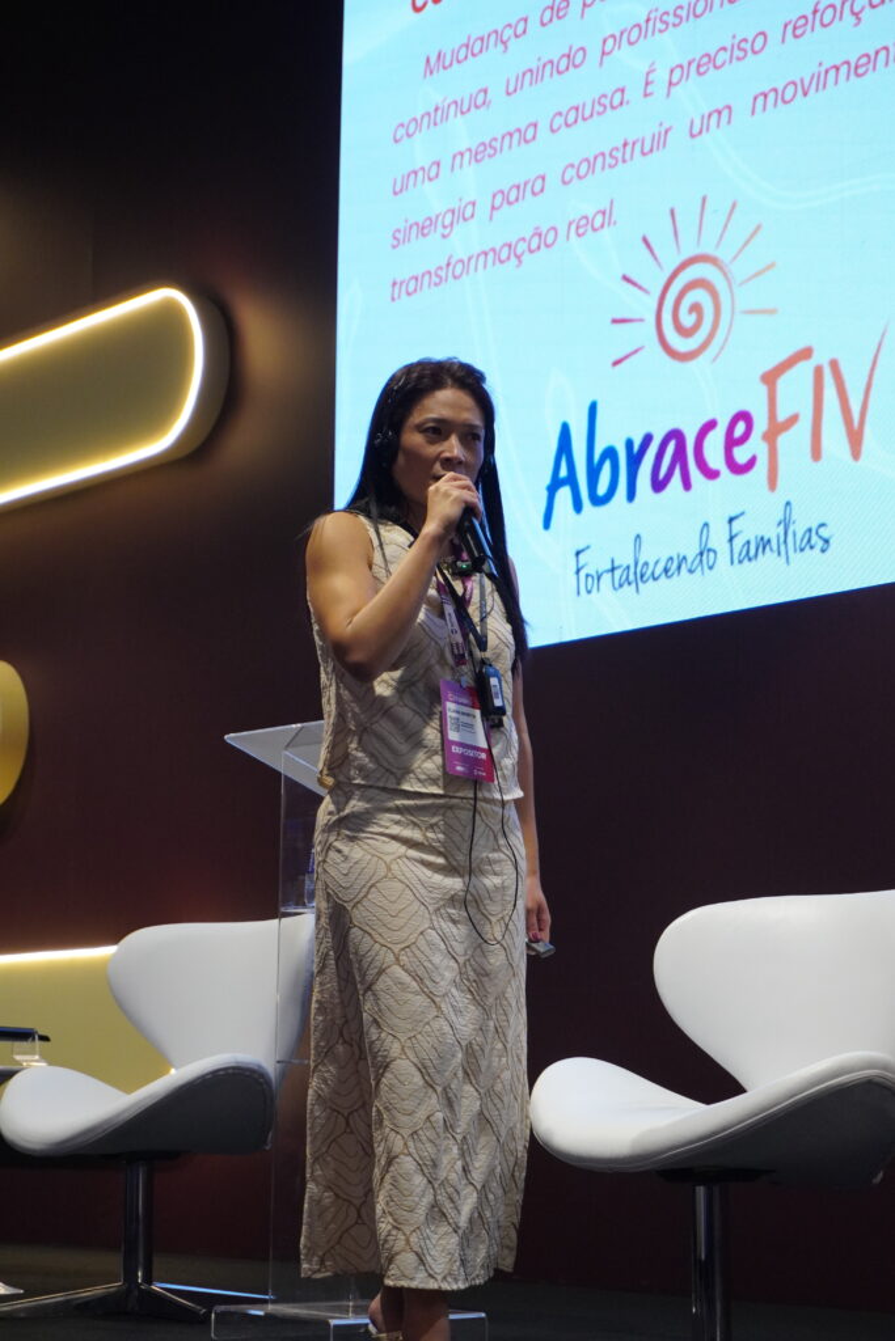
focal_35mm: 75
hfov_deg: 18.2
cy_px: 670
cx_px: 448
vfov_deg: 27.0
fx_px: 2796
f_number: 5.6
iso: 1600
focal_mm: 50
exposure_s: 1/160
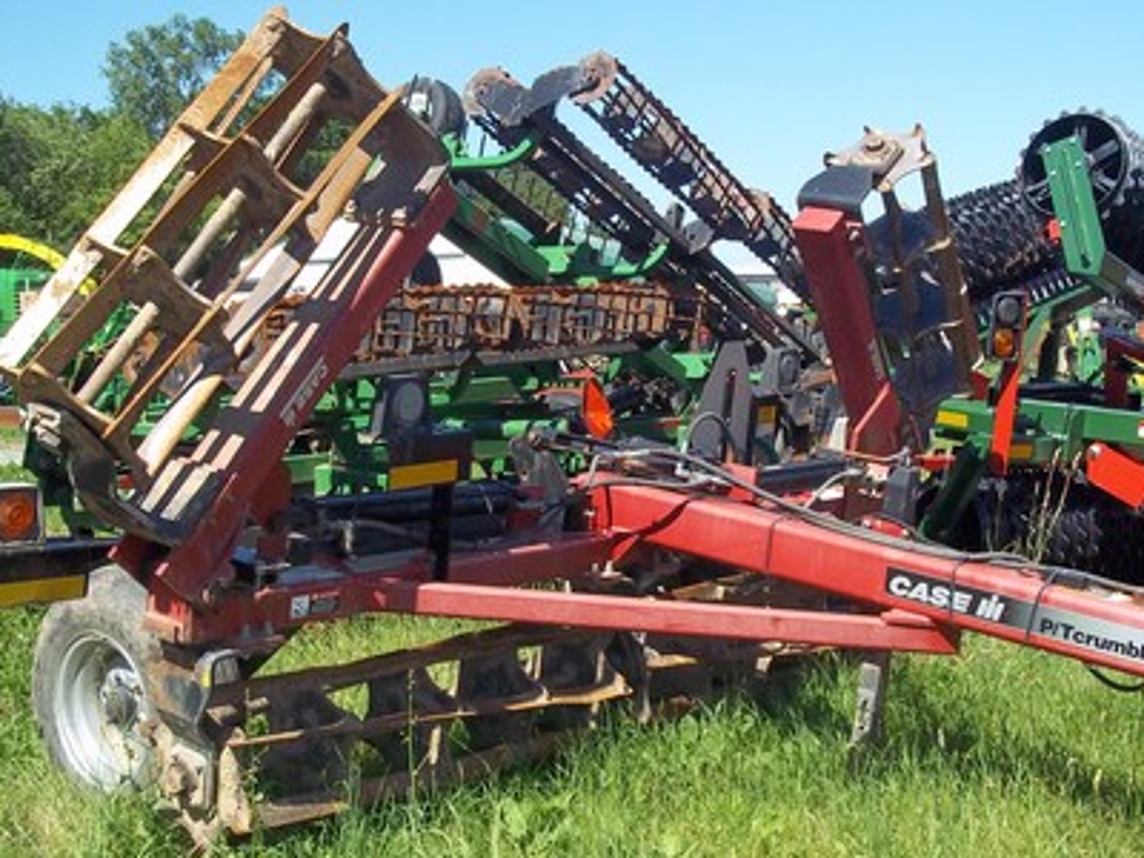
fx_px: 1619
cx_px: 543
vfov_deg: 29.6
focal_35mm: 49
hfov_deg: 38.9
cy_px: 492
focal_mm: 6.5
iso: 80
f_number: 8
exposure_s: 1/125
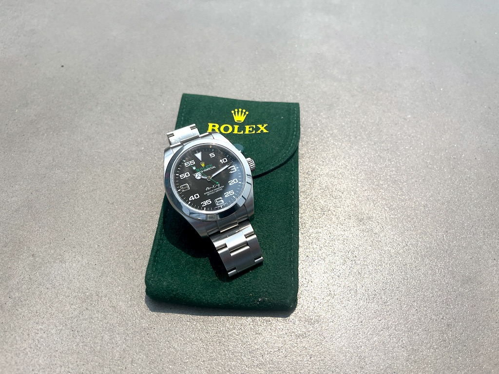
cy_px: 187
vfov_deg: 53.1
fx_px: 375
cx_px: 250
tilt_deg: -54.9
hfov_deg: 67.3
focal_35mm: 26
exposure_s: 1/4484
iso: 50
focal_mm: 5.1
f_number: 1.6
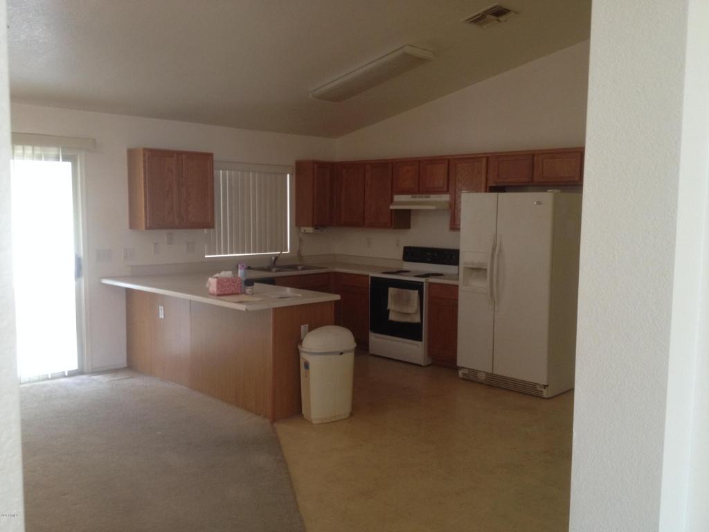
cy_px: 266
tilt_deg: -6.6
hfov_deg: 52.6
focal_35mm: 35
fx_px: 717
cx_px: 354
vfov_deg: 40.7
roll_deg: -3.2
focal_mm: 4.28
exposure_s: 1/20
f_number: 2.4
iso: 125
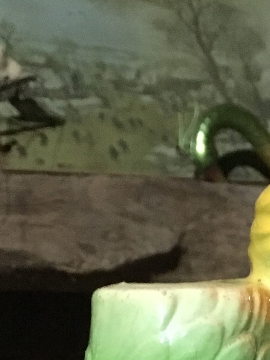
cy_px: 530
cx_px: 285
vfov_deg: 17.3
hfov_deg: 14.1
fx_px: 1071
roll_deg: +0.0
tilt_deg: -9.2
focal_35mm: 103
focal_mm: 4.15
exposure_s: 1/17
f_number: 2.2
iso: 320
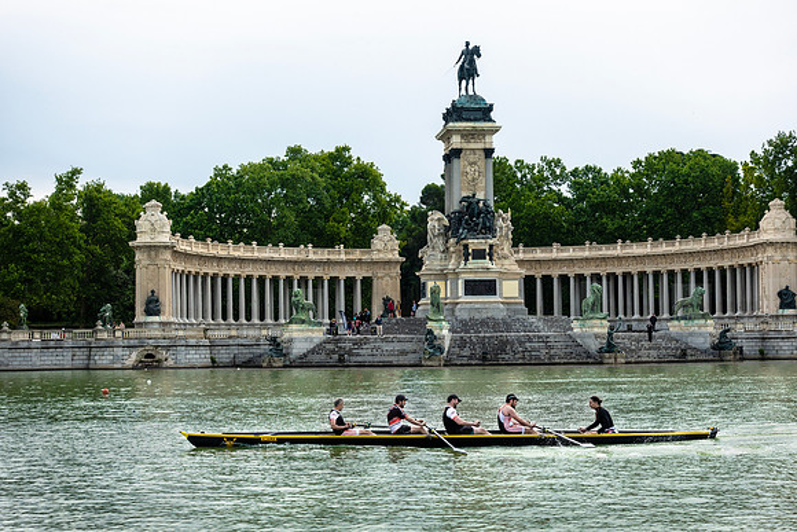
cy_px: 266
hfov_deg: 28.8
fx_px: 1550
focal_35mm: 70
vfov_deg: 19.5
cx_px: 398
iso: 125
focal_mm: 25.7
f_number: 5.6
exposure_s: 1/400
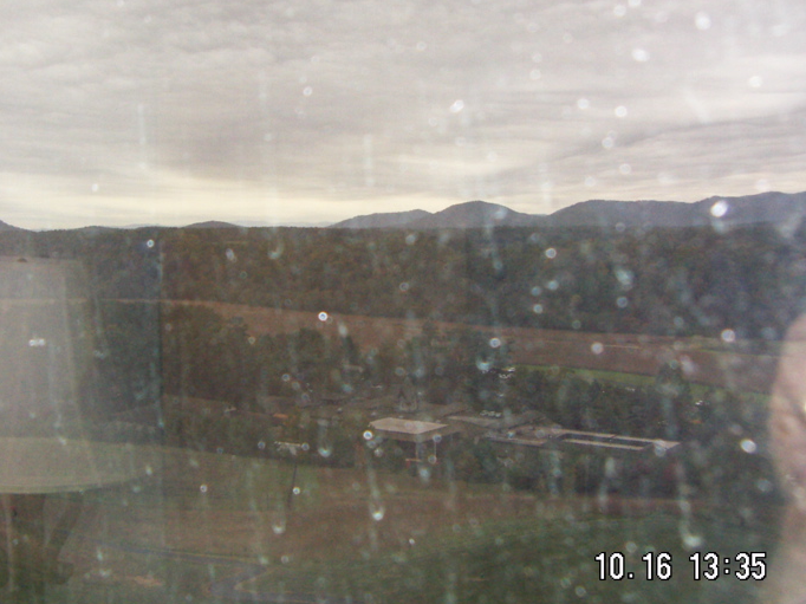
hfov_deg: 42.0
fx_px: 1047
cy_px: 269
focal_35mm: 45
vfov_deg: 32.1
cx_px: 346
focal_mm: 4.7
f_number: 2.8
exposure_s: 1/500
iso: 160
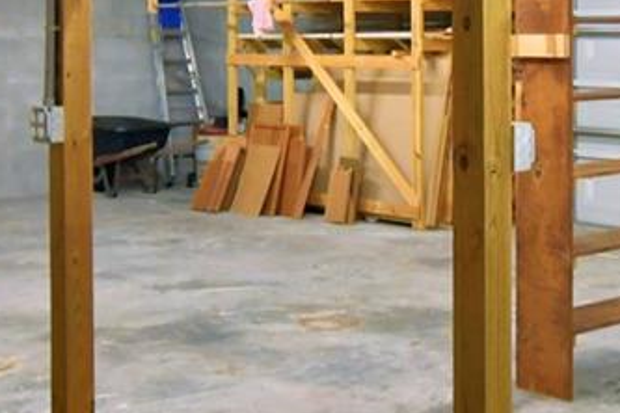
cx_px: 484
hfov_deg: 27.6
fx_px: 1240
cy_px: 50
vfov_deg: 18.6
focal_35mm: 72
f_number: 4.5
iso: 500
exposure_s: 1/30
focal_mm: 10
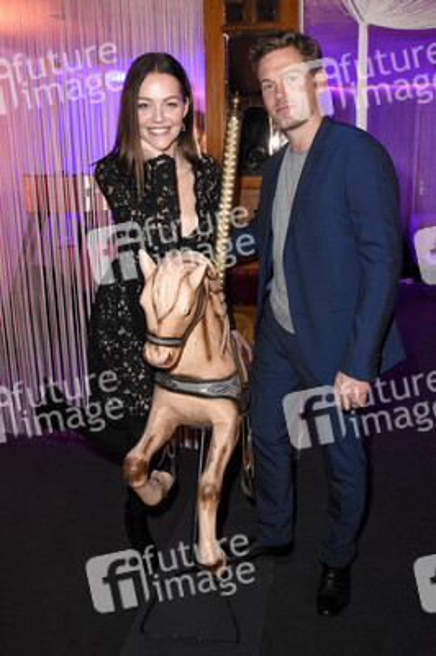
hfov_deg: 39.9
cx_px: 218
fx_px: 600
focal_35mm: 33
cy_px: 328
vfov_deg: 57.3
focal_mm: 22
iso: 5000
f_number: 6.3
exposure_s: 1/60
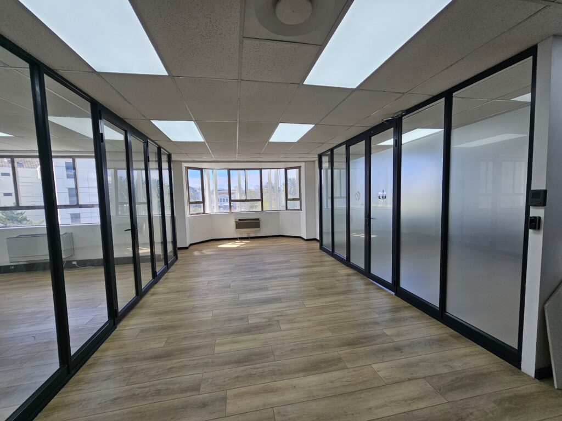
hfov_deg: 106.2
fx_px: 211
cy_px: 210
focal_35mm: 13
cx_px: 281
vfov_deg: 89.9
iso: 64
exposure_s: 1/252
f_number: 2.2
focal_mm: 2.2
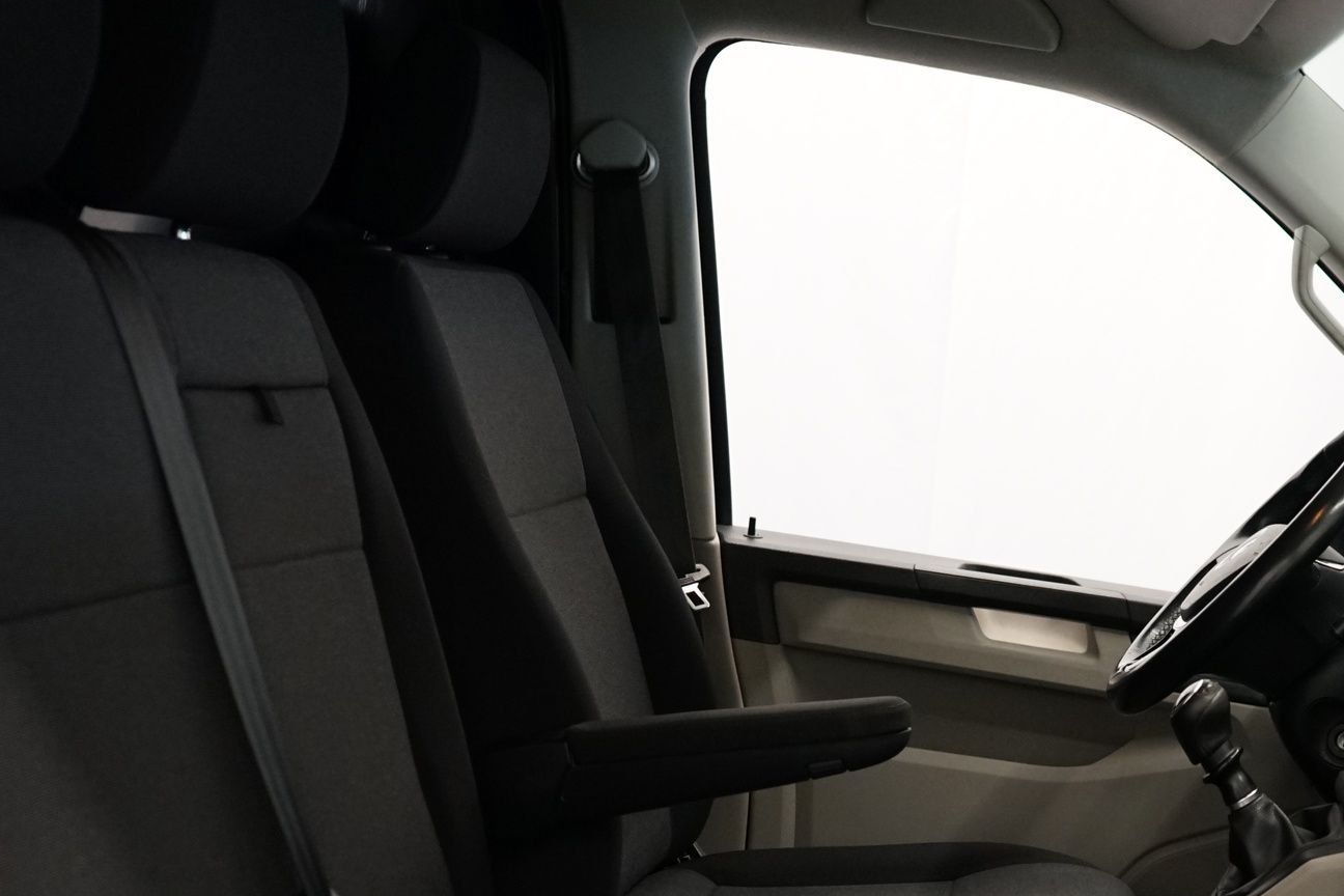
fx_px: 2016
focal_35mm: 54
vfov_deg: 24.4
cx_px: 948
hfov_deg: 36.3
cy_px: 790
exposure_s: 1/160
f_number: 3.5
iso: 2000
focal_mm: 28
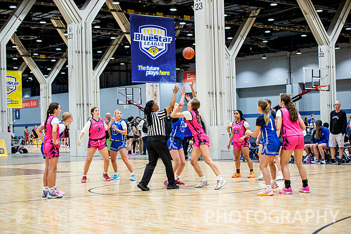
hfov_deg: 28.9
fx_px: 682
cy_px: 117
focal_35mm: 70
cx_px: 176
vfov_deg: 19.4
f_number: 2.8
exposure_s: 1/320
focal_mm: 70
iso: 2000
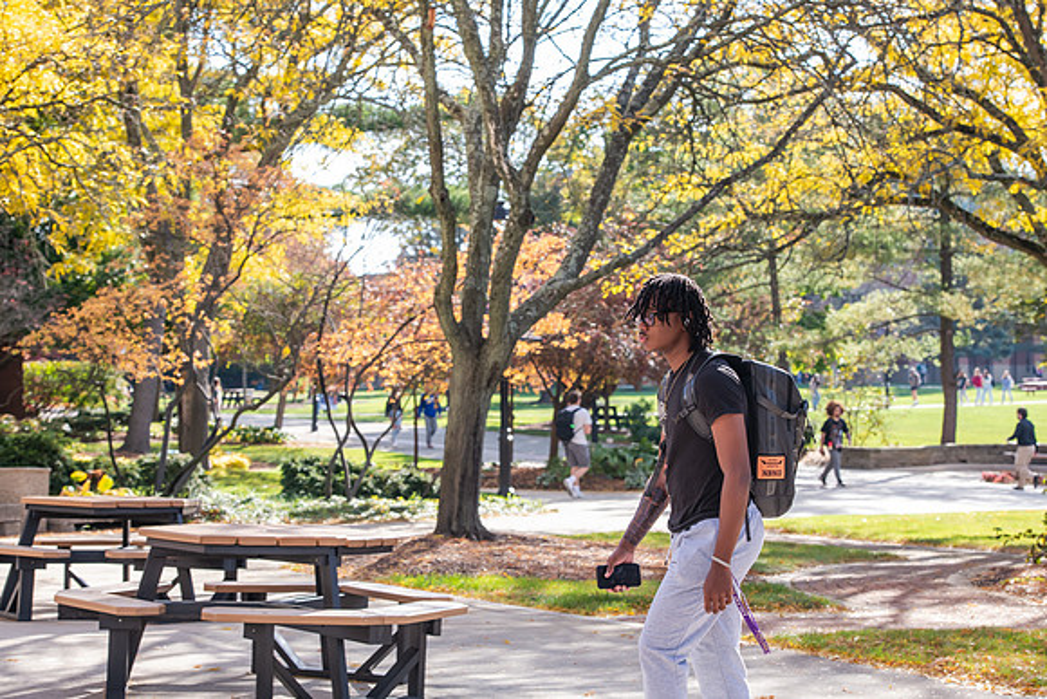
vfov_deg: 17.5
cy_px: 350
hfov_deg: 26.0
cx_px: 524
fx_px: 2269
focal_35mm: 78
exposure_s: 1/250
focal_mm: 78
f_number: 7.1
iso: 400
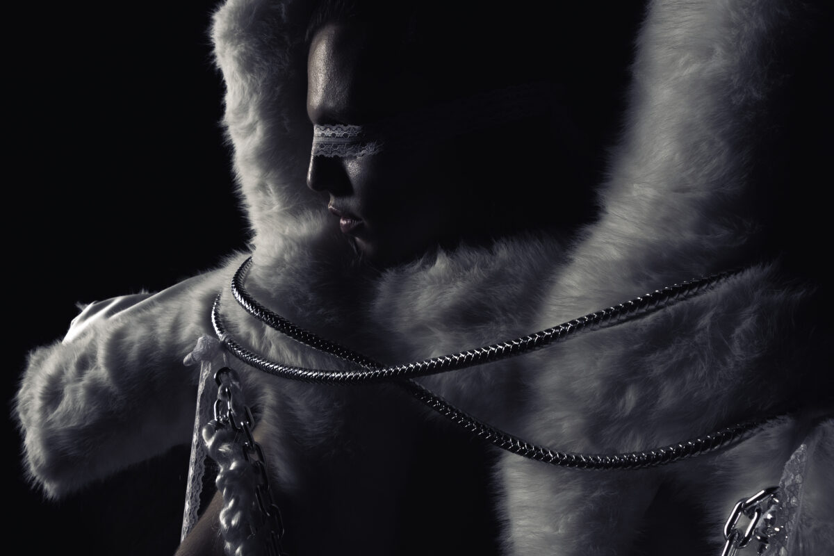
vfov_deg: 40.0
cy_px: 278
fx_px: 764
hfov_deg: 57.2
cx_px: 417
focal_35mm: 33
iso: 640
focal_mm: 22
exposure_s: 1/200
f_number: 9
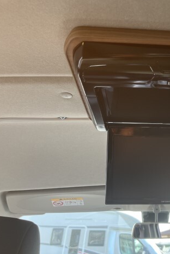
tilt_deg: +24.1
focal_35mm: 37
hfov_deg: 33.1
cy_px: 126
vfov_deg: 51.9
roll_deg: +1.3
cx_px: 168
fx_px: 262
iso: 125
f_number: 1.6
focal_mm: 5.1
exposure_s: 1/121
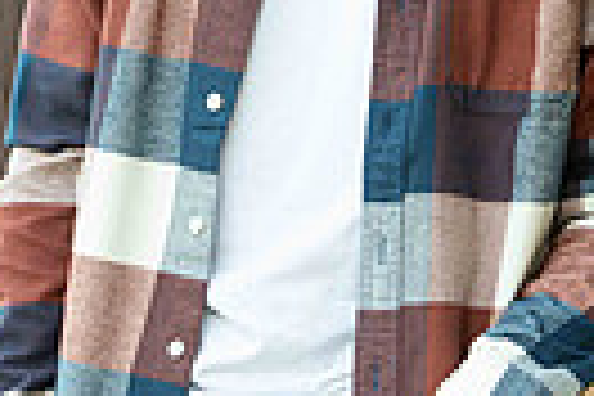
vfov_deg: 3.3
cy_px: -70
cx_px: 302
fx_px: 6896
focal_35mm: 418
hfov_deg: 4.9
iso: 400
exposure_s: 1/200
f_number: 5
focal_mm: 95
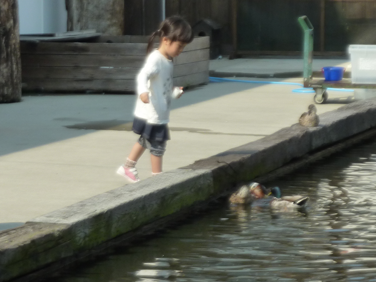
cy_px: 141
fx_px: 2324
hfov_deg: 9.2
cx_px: 188
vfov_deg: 6.9
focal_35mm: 214
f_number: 4.4
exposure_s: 1/400
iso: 125
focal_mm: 19.5
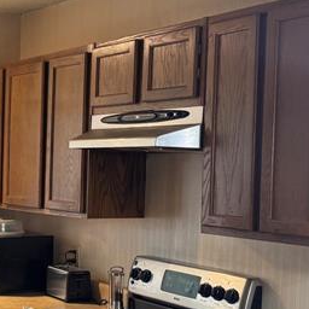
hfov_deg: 19.6
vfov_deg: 20.3
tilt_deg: -4.7
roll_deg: -0.6
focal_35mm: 85
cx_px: -28
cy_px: 210
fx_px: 858
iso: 125
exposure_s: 1/60
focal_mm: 6.76
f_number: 1.78
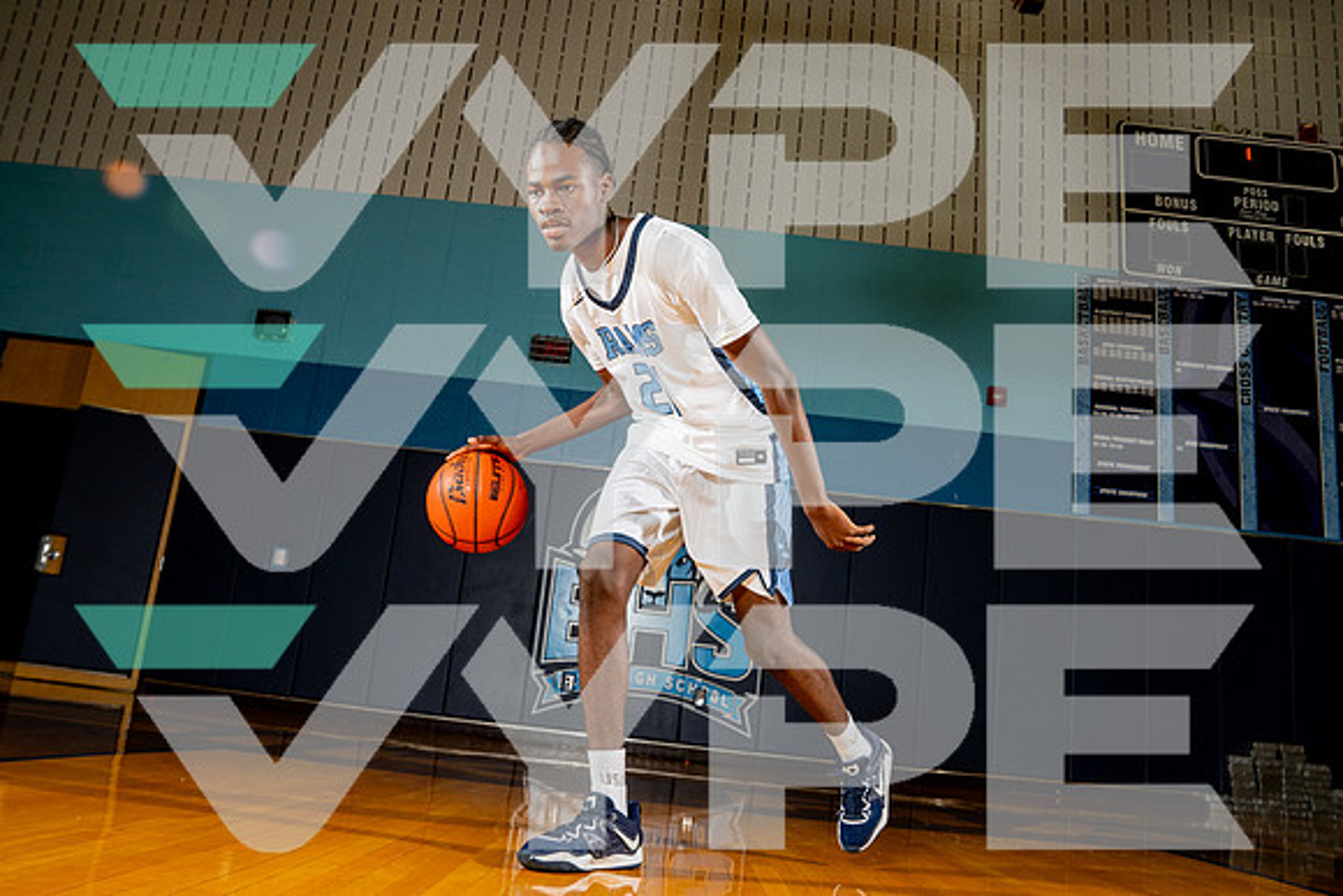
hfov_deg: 66.3
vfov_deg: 47.1
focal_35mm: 28
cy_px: 438
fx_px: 1029
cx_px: 678
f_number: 8
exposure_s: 1/250
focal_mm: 24
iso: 500
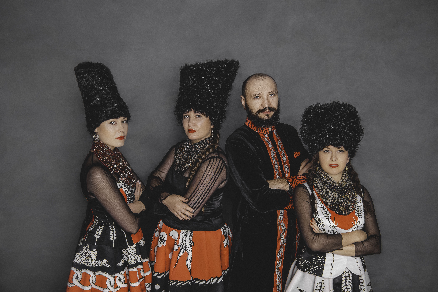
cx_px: 219
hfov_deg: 46.4
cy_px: 146
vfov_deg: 31.9
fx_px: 511
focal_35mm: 42
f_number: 8
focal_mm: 42
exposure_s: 1/125
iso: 100
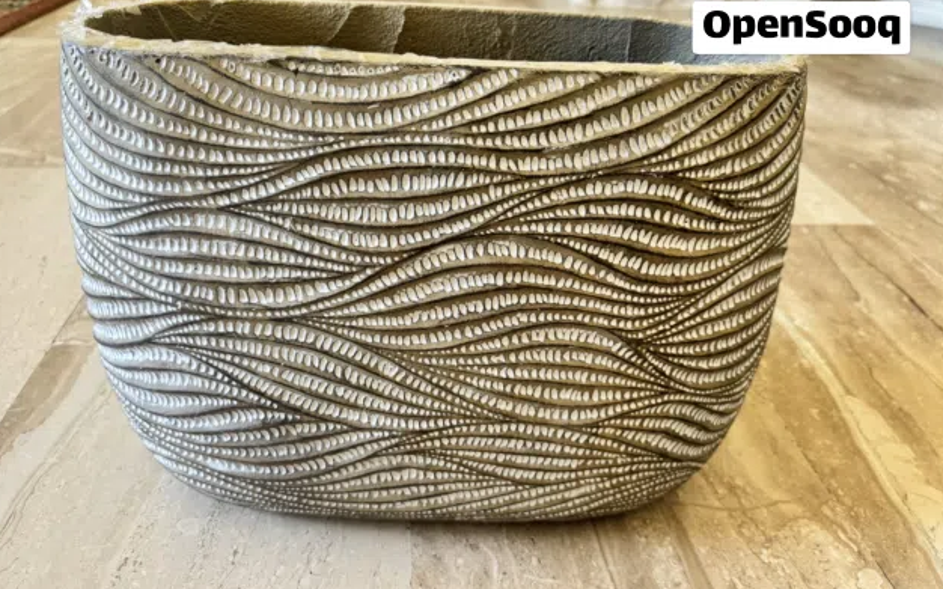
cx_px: 465
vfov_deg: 47.5
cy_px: 271
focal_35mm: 26
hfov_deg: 70.4
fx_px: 668
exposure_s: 1/60
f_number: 1.78
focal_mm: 6.76
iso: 250
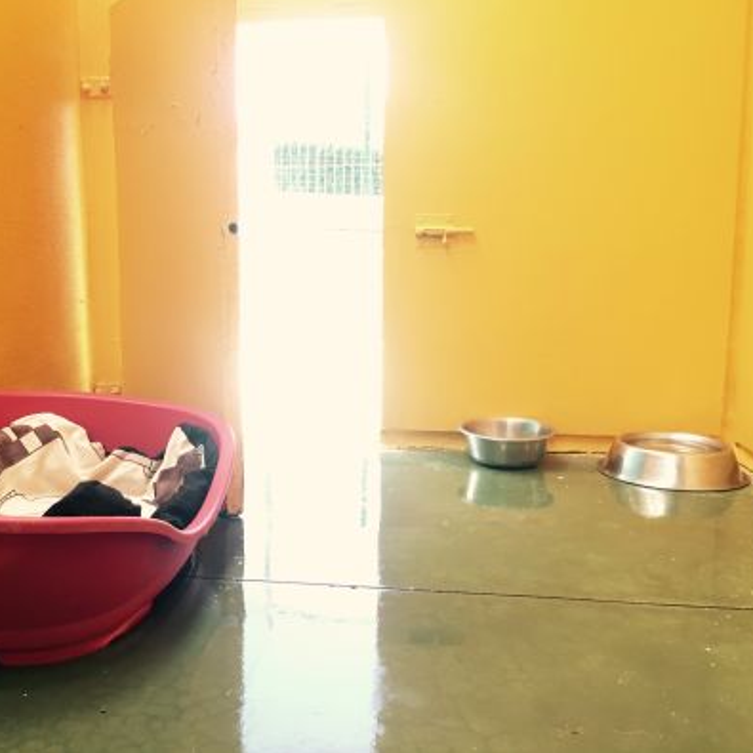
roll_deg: +1.1
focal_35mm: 35
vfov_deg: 47.2
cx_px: 290
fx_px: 861
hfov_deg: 46.9
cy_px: 371
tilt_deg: -8.2
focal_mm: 4.15
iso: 32
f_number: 2.2
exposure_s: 1/30
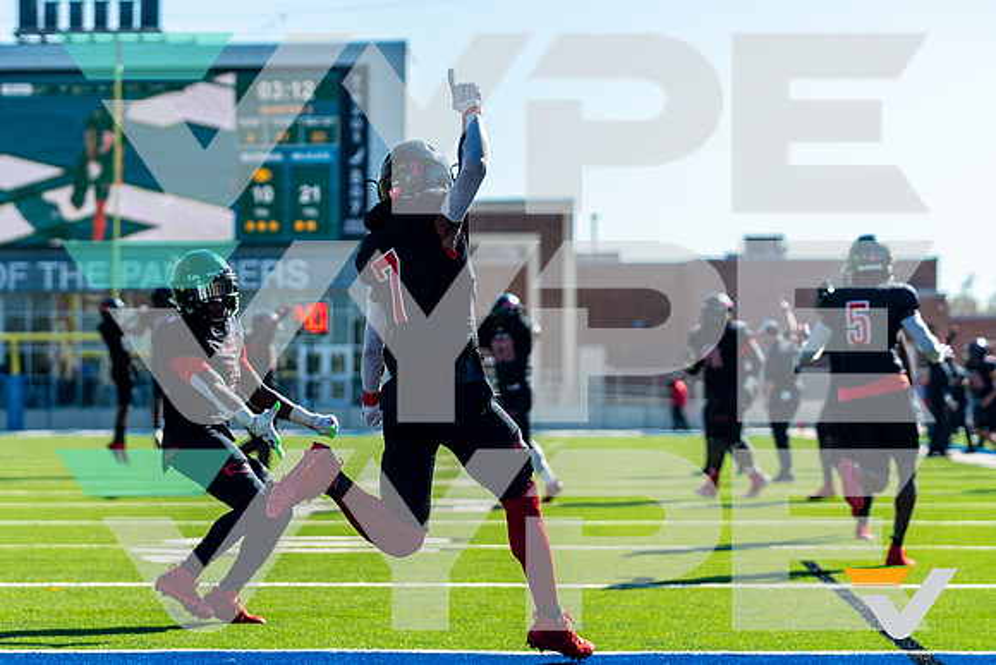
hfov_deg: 16.1
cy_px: 269
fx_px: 3511
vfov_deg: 10.8
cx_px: 455
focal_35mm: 127
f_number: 3.2
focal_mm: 94
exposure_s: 1/2000
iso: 400
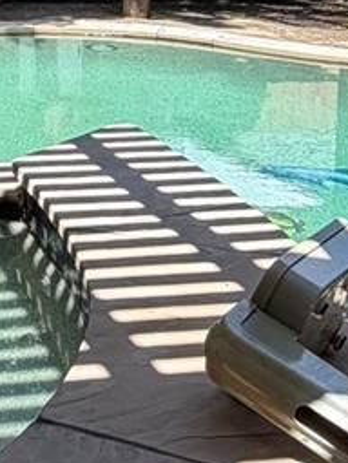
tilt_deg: -6.0
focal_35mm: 84
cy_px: -20
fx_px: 1126
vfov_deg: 22.2
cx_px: -118
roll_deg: -0.1
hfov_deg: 16.5
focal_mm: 2.22
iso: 64
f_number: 2.2
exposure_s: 1/502
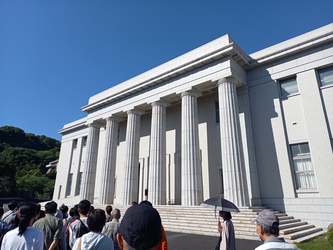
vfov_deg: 54.9
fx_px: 240
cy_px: 125
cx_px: 166
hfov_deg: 69.4
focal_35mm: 25
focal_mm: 4.65
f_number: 1.8
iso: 50
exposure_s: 1/1304
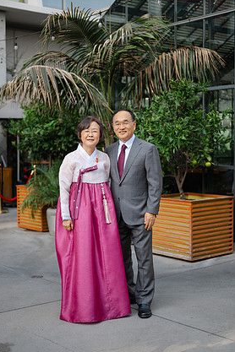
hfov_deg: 25.1
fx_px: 529
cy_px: 178
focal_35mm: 54
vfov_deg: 36.9
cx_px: 110
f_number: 2
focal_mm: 50
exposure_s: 1/500
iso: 80
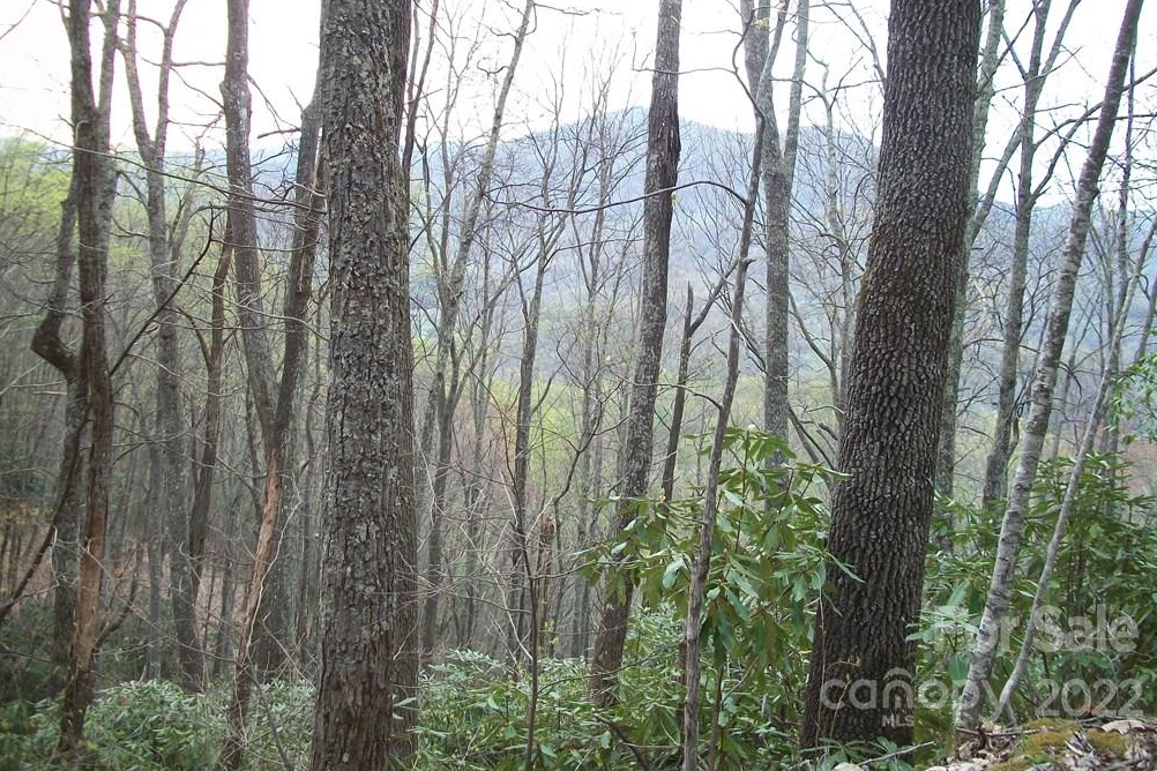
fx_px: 1093
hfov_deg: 55.8
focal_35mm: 34
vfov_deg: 38.8
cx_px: 575
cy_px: 330
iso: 80
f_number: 2.9
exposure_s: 1/160
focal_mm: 5.7
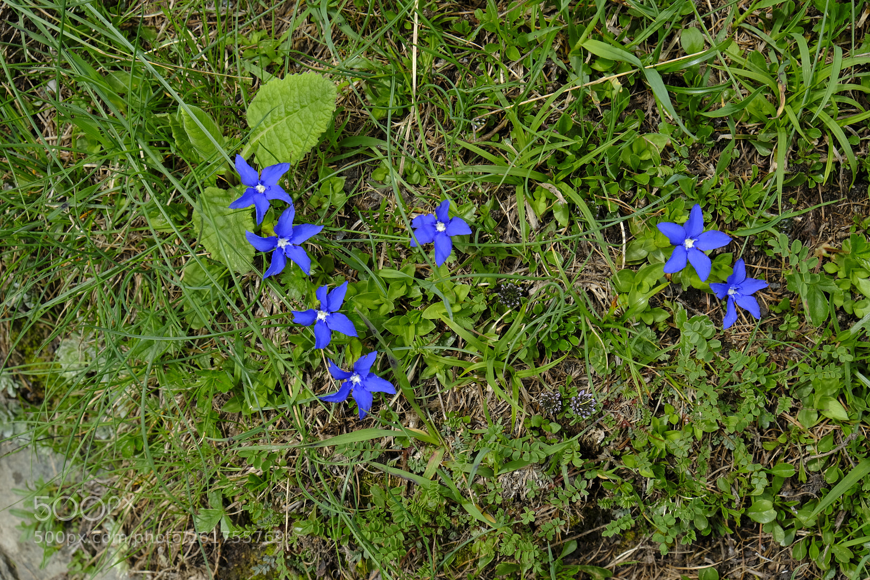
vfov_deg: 25.0
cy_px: 290
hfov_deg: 36.9
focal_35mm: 54
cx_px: 435
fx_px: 1305
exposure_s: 1/180
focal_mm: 35.8
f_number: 10
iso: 400
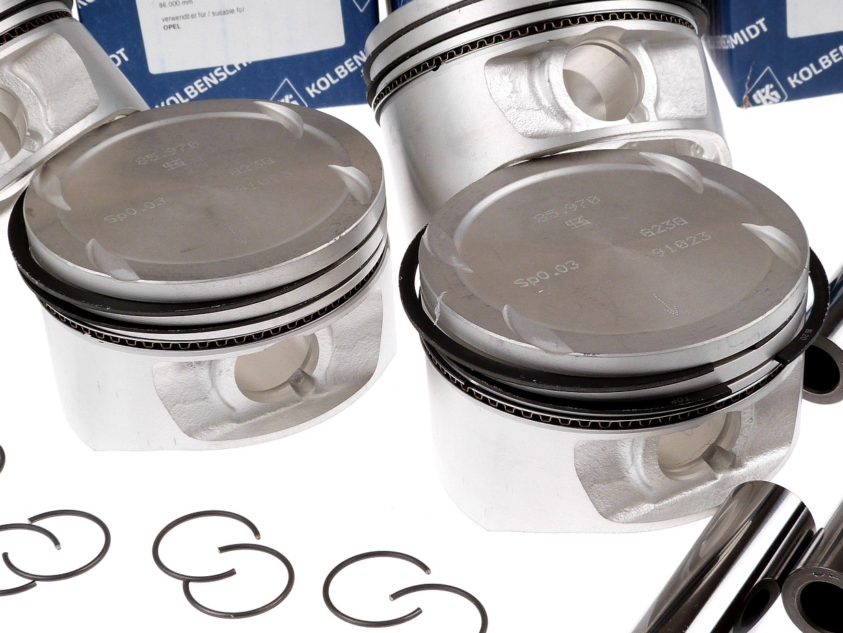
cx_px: 434
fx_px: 1778
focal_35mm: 73
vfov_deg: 20.2
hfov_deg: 26.7
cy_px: 311
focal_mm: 8.1
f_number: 4
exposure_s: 1/100
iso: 100
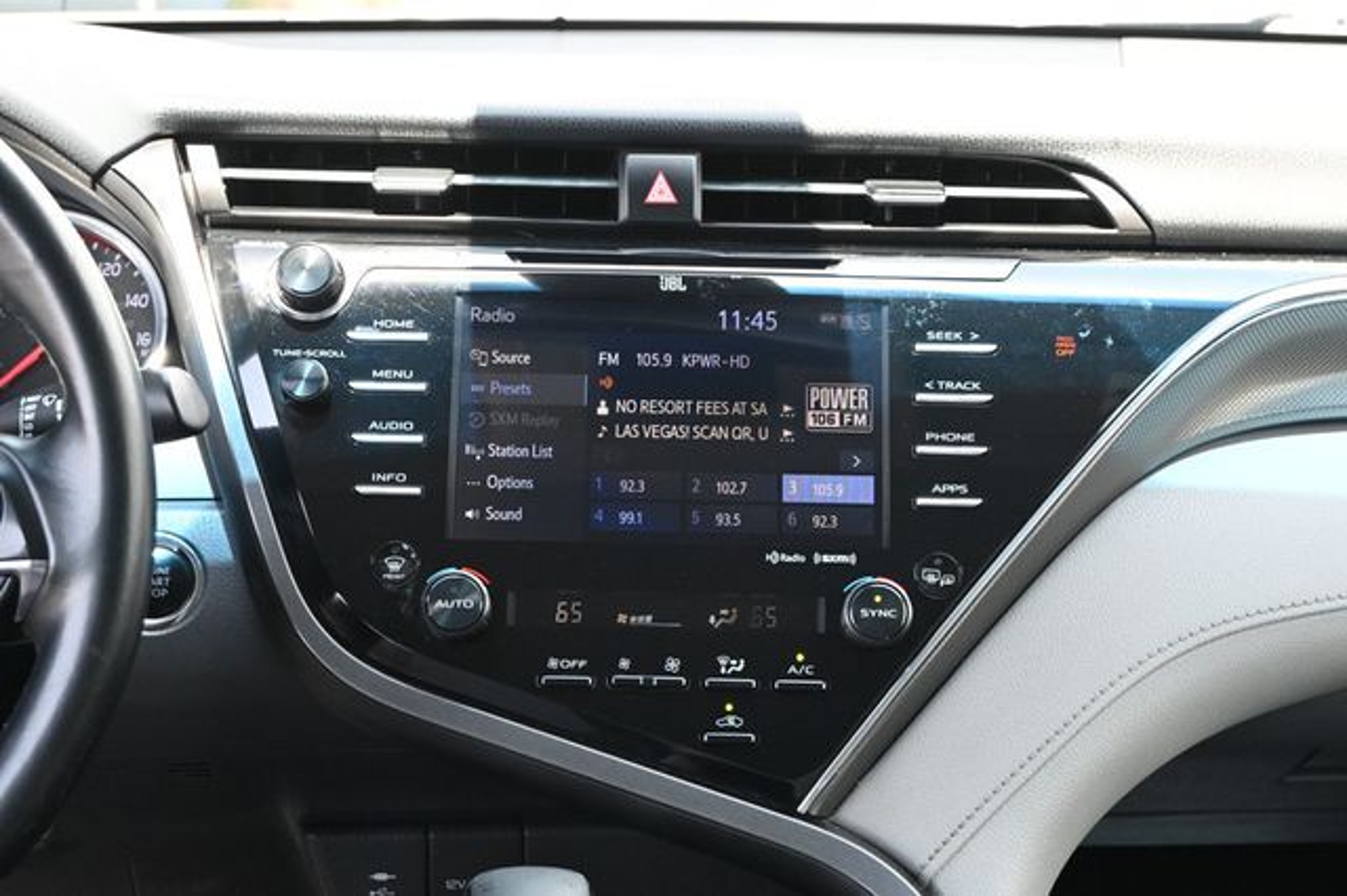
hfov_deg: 31.2
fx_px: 2412
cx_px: 674
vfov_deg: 21.1
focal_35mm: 64
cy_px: 448
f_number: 6
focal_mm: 43
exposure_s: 1/125
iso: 1800
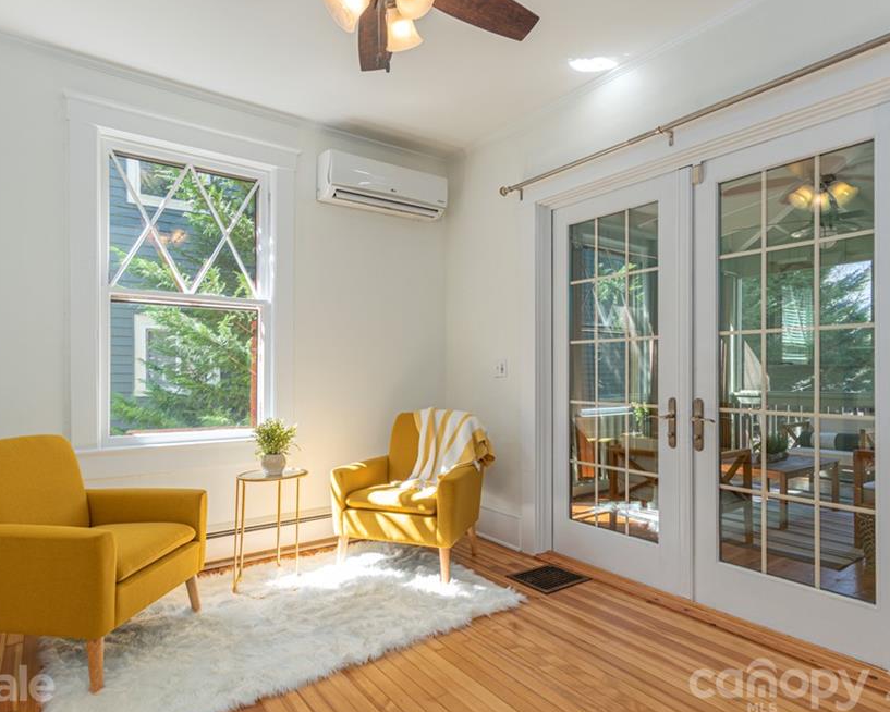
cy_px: 362
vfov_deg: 68.1
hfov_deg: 80.4
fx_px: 527
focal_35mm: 20
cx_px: 437
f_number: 7.1
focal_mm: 17
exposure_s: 1/100
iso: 400
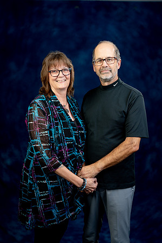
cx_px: 81
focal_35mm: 41
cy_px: 122
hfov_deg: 32.6
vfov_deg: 47.4
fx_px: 277
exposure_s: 1/200
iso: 200
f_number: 4.5
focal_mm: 41
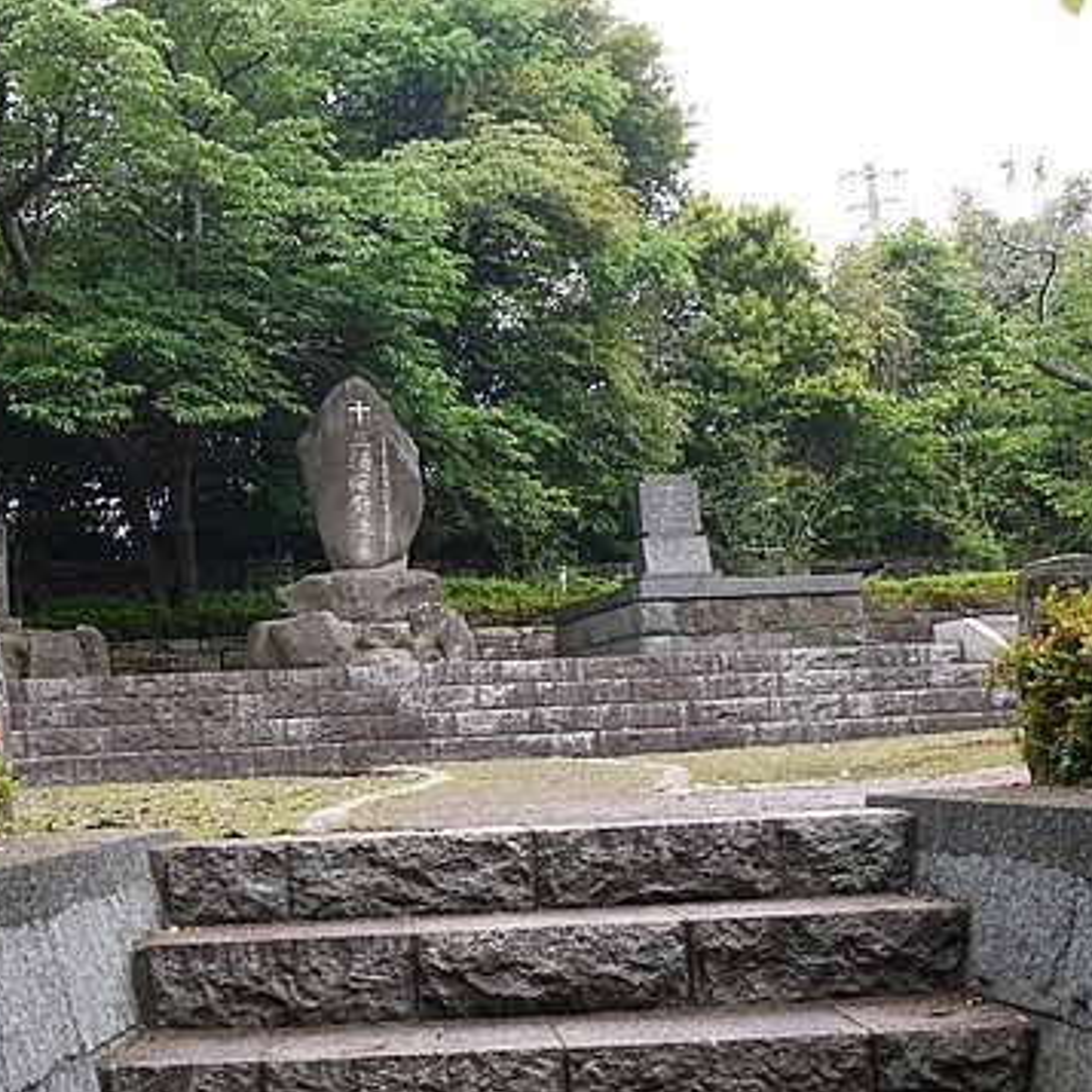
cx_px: 306
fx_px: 1749
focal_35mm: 49
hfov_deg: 34.1
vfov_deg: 34.6
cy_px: 629
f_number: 4
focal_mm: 18
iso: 100
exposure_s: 1/100
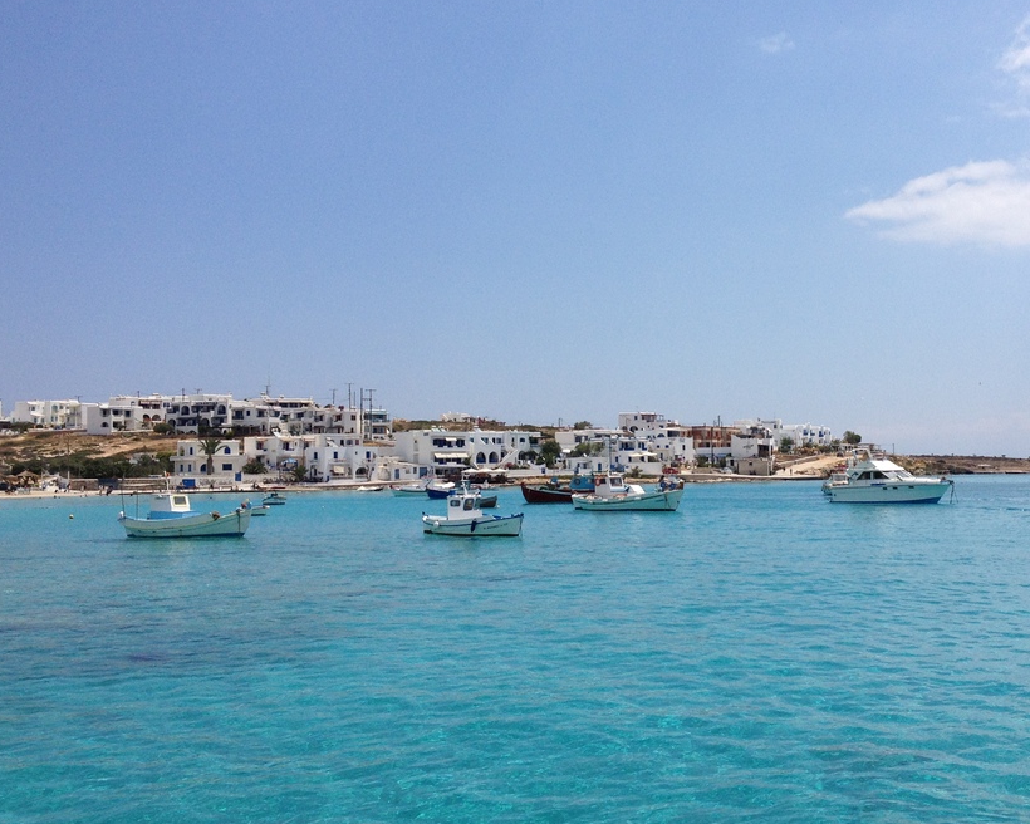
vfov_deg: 30.3
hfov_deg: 36.9
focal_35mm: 50
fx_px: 1524
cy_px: 411
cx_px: 698
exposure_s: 1/3953
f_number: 2.4
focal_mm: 4.28
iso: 50
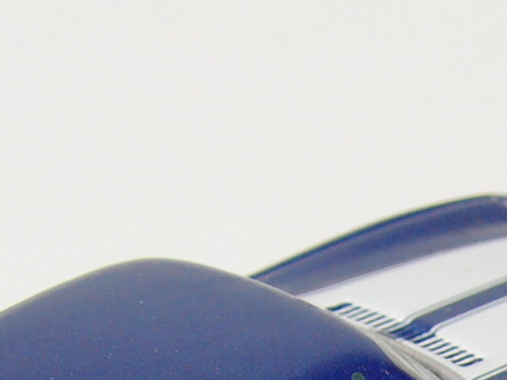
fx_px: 5198
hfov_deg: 5.6
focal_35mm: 355
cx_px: 270
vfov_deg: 4.2
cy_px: 469
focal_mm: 14.3
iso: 100
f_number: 4
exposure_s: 1/30
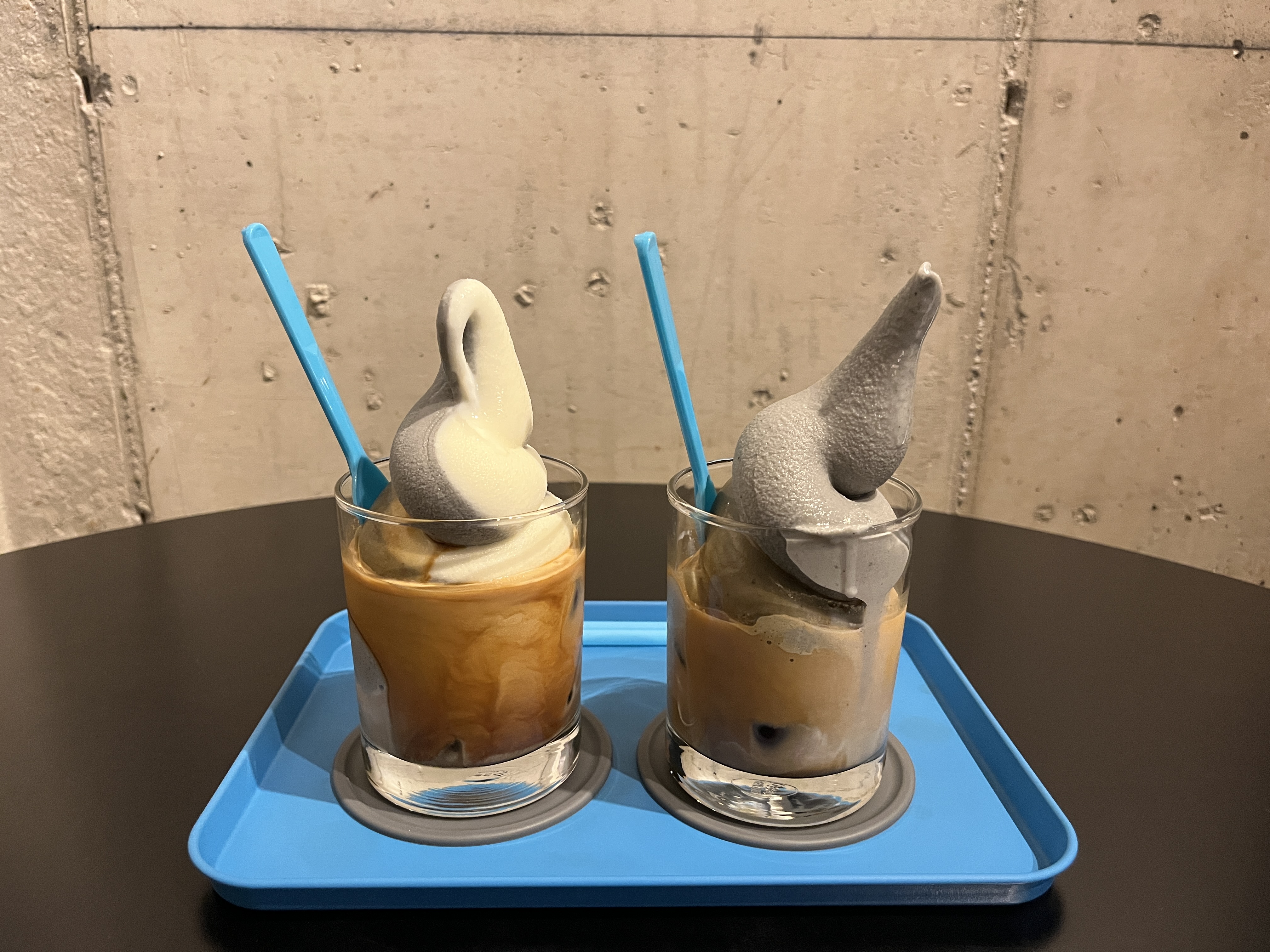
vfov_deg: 53.1
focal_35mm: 26
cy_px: 476
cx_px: 635
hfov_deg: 67.3
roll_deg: -0.4
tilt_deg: -17.3
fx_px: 954
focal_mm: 5.1
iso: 400
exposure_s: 1/60
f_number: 1.6
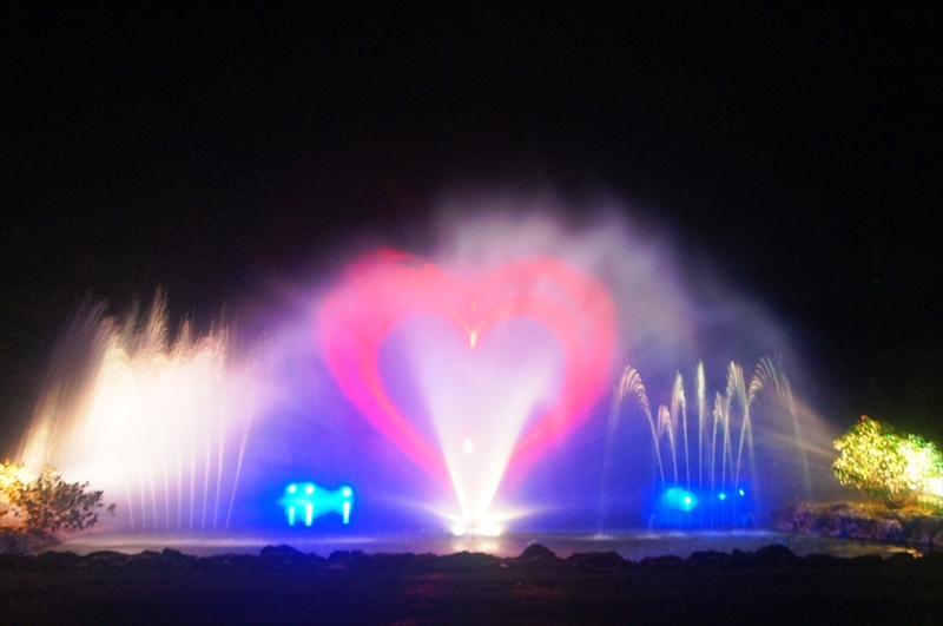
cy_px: 313
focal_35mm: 34
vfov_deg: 38.3
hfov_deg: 55.2
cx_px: 472
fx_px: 902
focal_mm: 23
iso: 1600
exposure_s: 1/4
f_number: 4
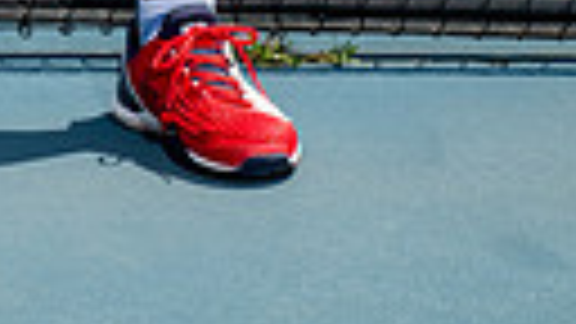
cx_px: 40
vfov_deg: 6.5
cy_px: -675
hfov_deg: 12.6
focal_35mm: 169
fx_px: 2581
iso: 125
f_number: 7.1
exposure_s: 1/400
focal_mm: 46
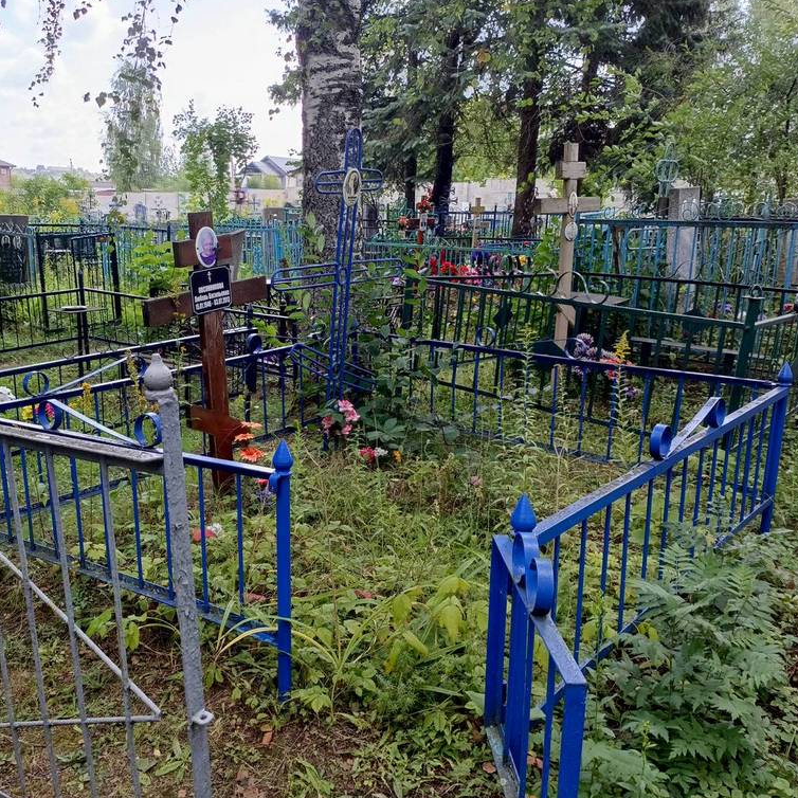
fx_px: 782
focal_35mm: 30
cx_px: 304
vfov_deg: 54.0
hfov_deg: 53.5
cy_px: 400
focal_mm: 4.76
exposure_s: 1/100
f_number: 1.69
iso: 142
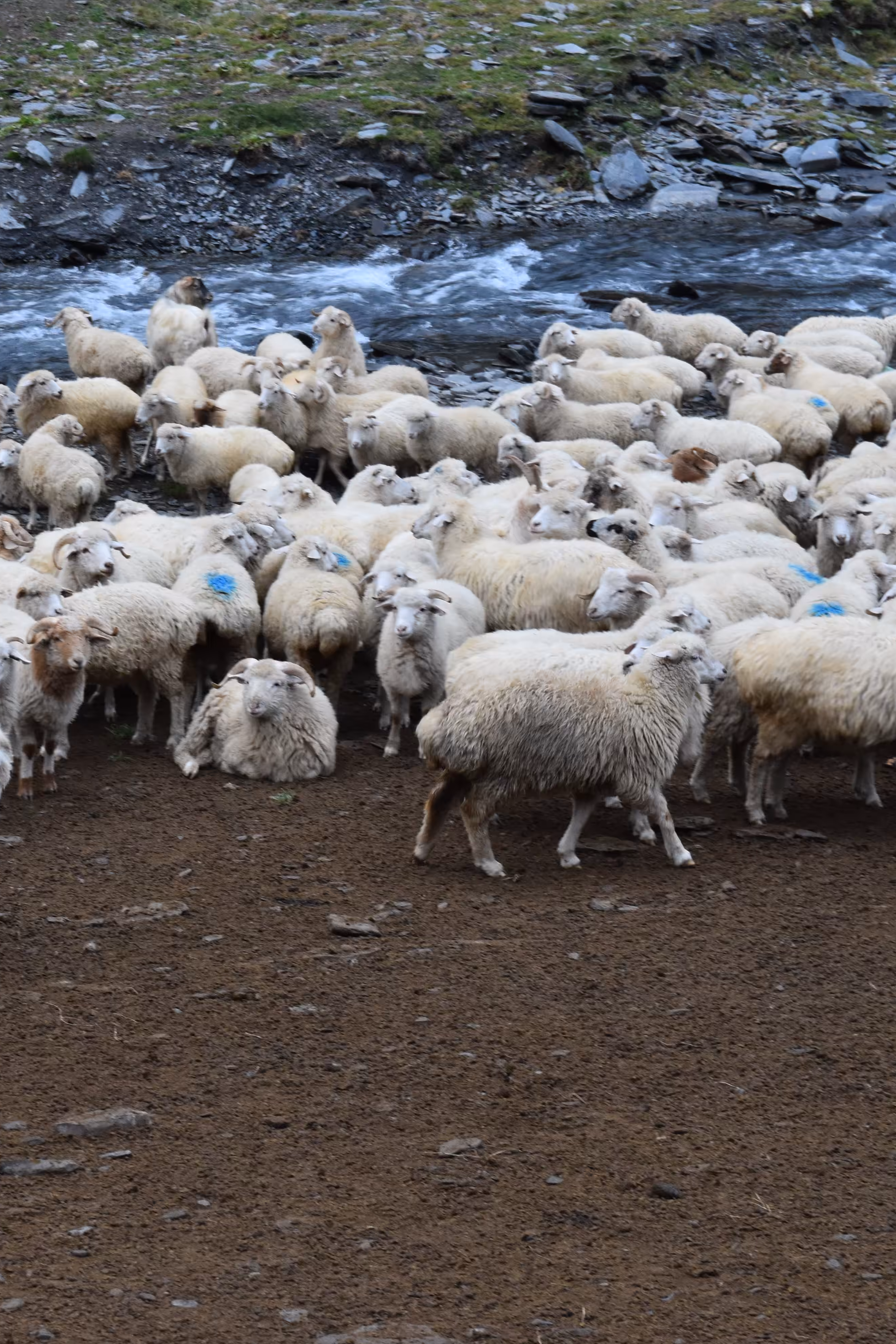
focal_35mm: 113
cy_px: 675
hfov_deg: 12.0
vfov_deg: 18.1
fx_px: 4218
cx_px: -1
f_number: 4
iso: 900
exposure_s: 1/60
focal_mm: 50
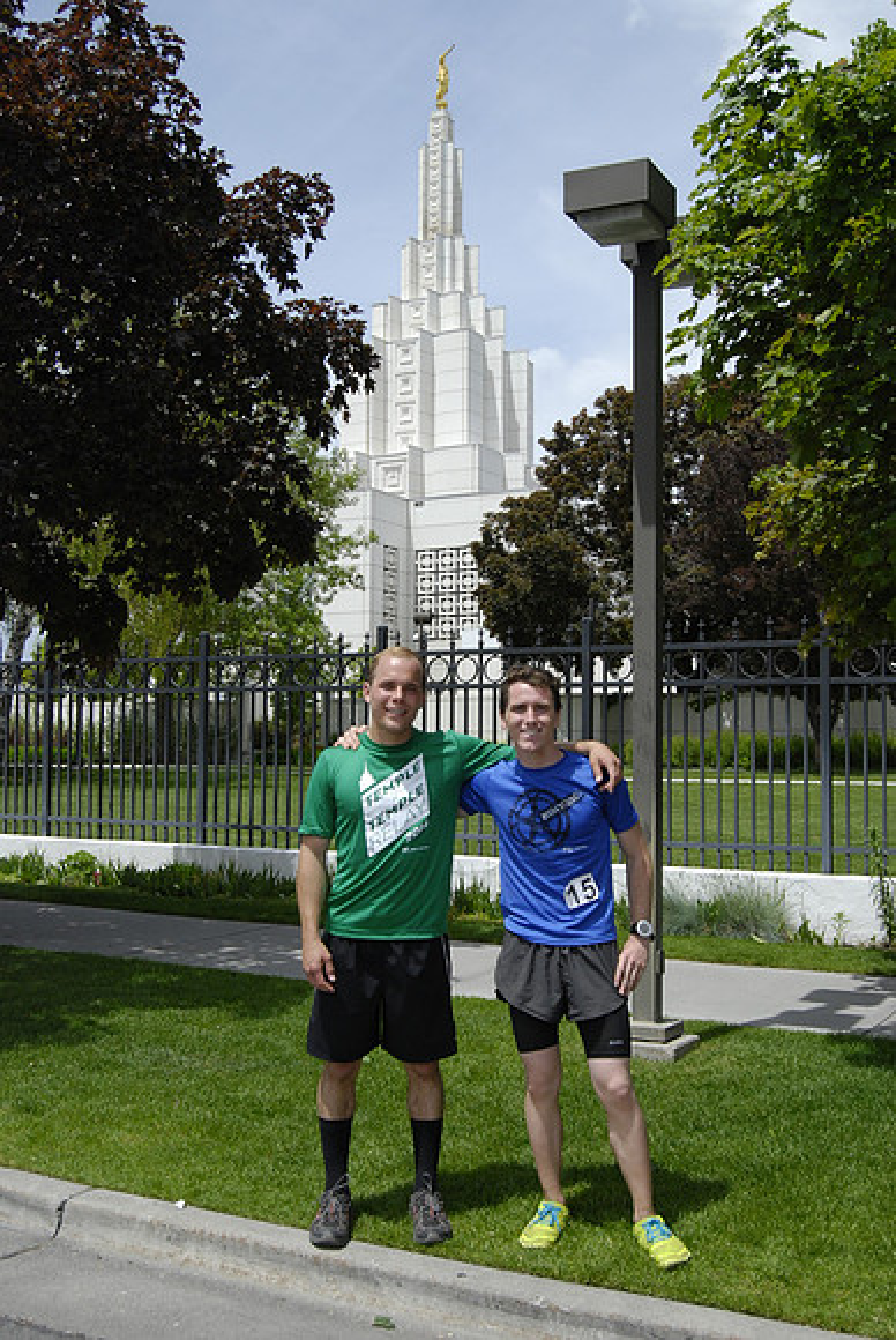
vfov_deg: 49.5
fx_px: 1452
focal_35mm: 39
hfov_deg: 34.3
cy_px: 670
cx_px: 448
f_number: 10
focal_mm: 26
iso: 400
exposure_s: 1/800
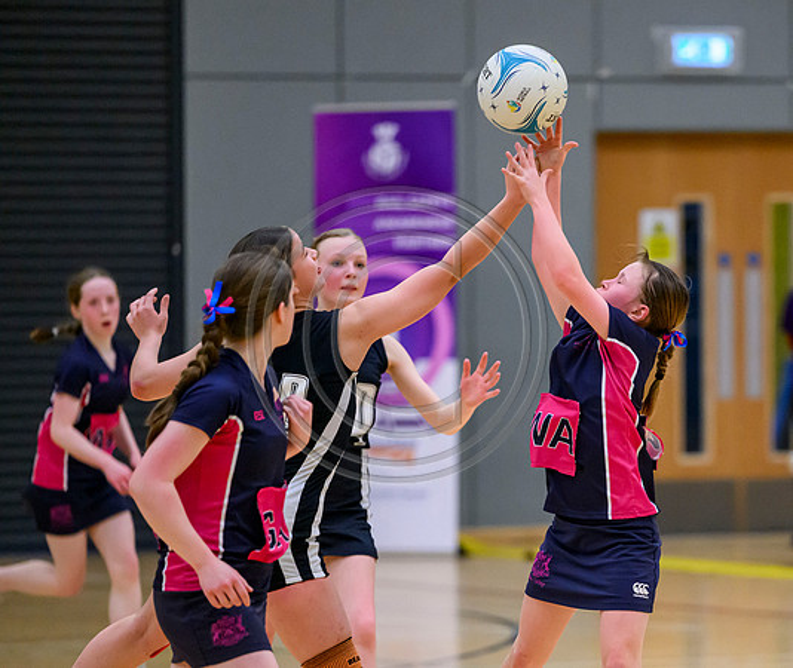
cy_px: 380
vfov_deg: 5.3
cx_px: 640
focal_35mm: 301
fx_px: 7204
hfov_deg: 6.3
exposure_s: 1/1250
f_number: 2.8
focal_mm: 200
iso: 6400
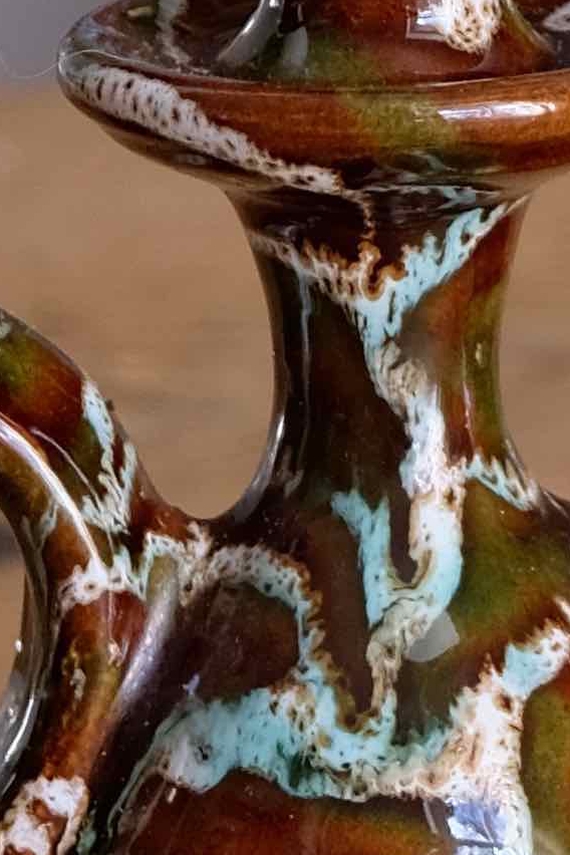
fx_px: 7861
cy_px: -622
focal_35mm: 331
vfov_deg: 6.1
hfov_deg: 4.2
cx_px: 187
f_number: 3.6
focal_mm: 31.5
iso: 500
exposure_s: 1/60
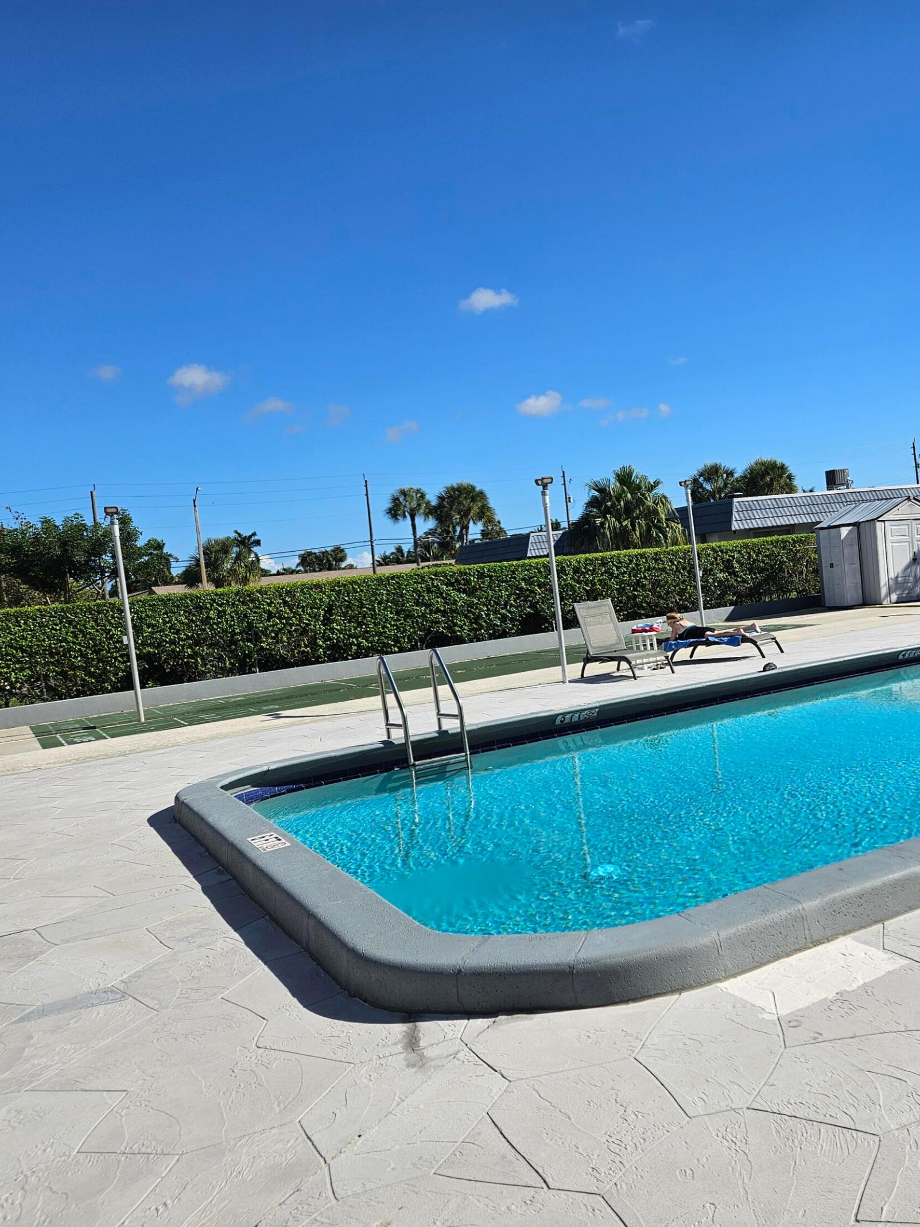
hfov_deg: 43.3
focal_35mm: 31
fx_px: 1098
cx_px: 735
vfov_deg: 58.3
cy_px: 617
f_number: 1.8
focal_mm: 5.4
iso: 25
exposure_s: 1/3399
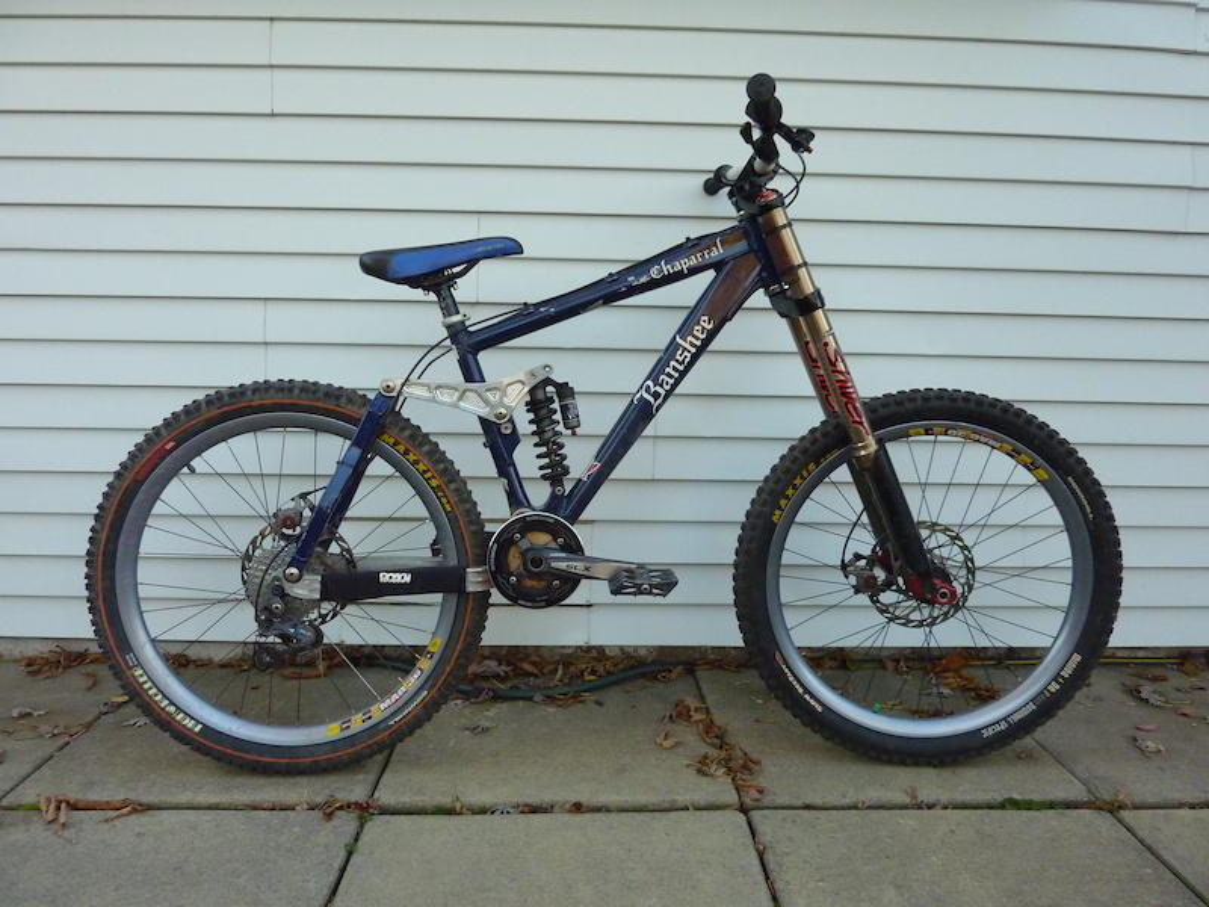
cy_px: 454
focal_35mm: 25
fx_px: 873
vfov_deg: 54.9
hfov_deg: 69.4
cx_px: 604
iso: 320
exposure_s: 1/250
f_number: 3.3
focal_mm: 4.1
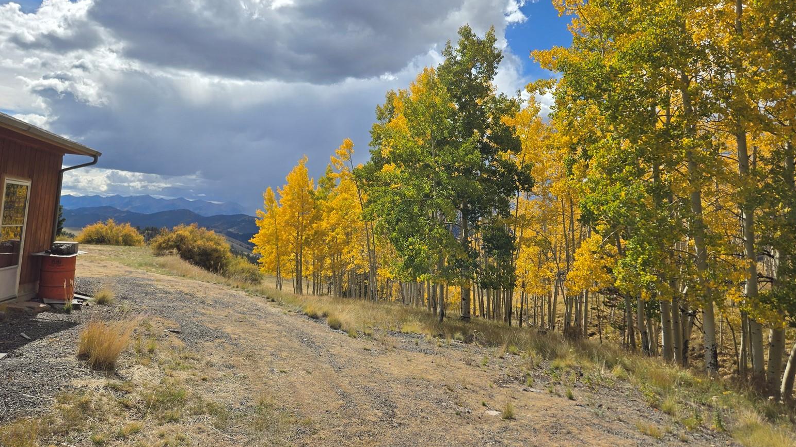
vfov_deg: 44.2
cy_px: 182
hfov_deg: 71.9
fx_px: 549
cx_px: 388
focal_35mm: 26
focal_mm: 5.4
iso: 25
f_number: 1.8
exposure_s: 1/4458
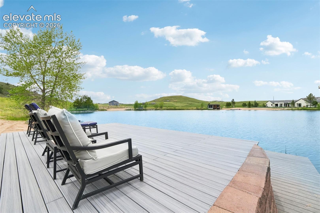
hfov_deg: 100.4
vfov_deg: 77.3
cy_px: 106
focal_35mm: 15
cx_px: 160
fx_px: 133
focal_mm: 10
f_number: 7.1
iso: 800
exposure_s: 1/4000
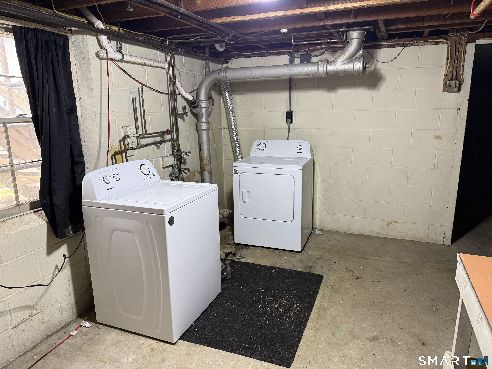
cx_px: 246
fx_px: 341
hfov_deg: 71.6
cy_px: 184
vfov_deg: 56.8
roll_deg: +0.7
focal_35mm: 24
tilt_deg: -12.5
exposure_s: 1/60
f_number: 1.78
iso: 200
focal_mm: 6.76
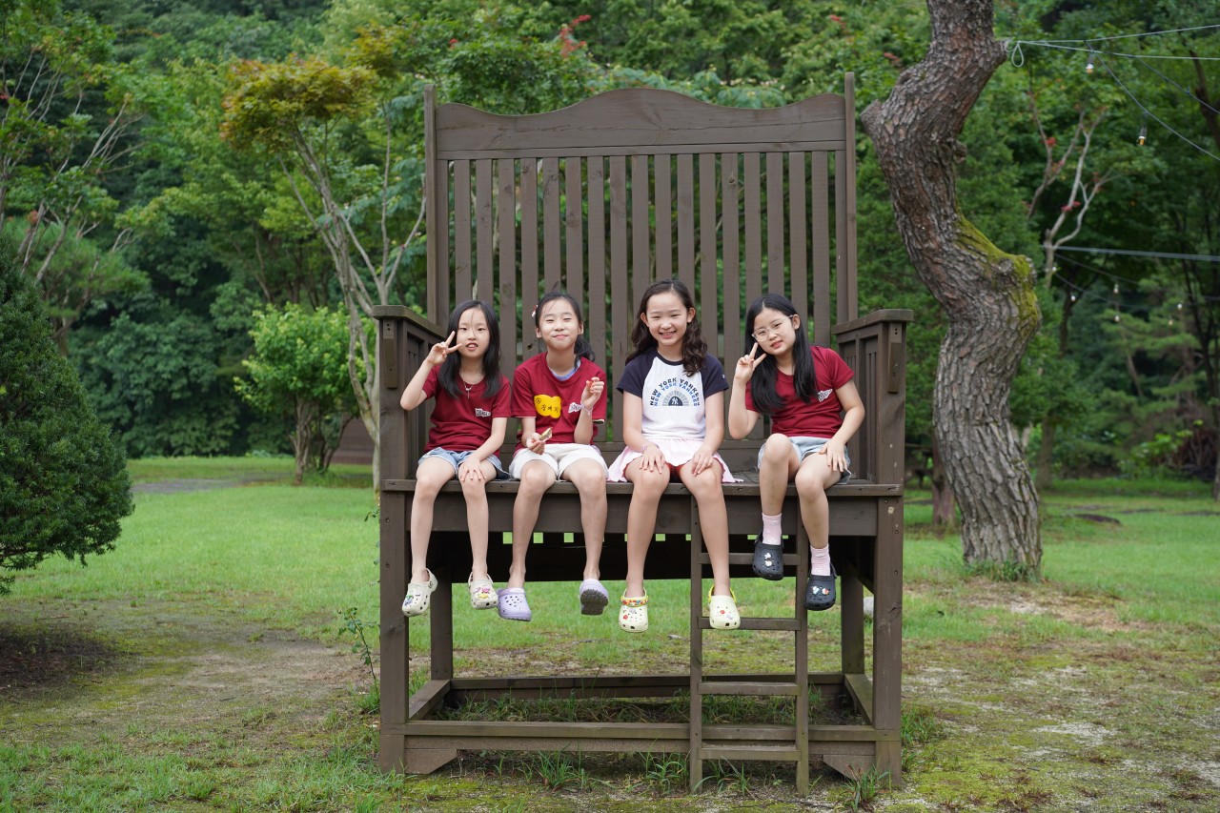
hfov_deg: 36.3
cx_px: 610
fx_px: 1864
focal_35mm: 55
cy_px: 406
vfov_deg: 24.6
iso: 100
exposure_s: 1/160
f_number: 4
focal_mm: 55
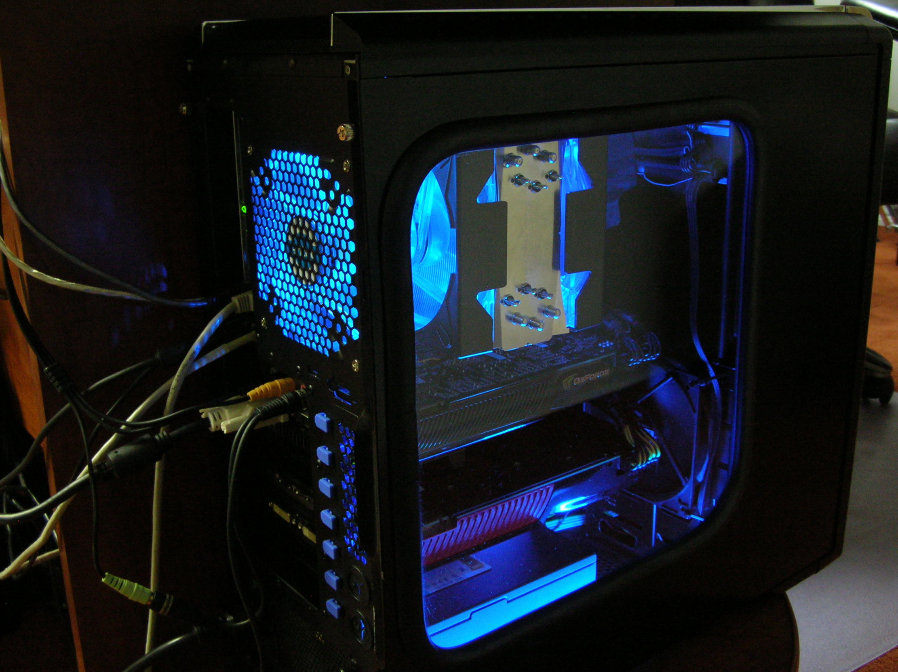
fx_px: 933
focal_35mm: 36
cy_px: 336
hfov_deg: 51.4
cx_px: 449
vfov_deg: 39.6
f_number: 2.7
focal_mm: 6
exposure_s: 1/4.3
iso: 178
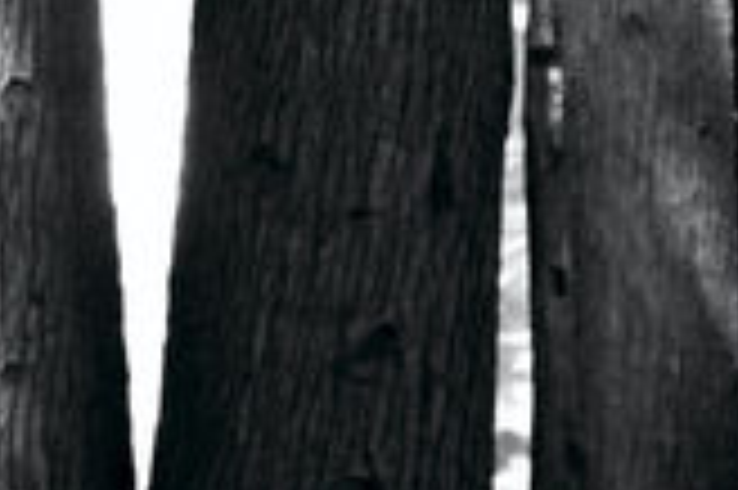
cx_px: -486
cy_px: -182
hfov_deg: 1.8
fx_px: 23408
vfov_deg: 1.2
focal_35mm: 1143
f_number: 3.8
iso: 320
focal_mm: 36.1
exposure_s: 1/80
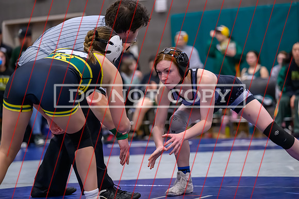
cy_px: 100
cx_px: 150
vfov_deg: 11.4
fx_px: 997
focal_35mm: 120
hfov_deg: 17.1
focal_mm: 120
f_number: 3.2
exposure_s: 1/640
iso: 10000
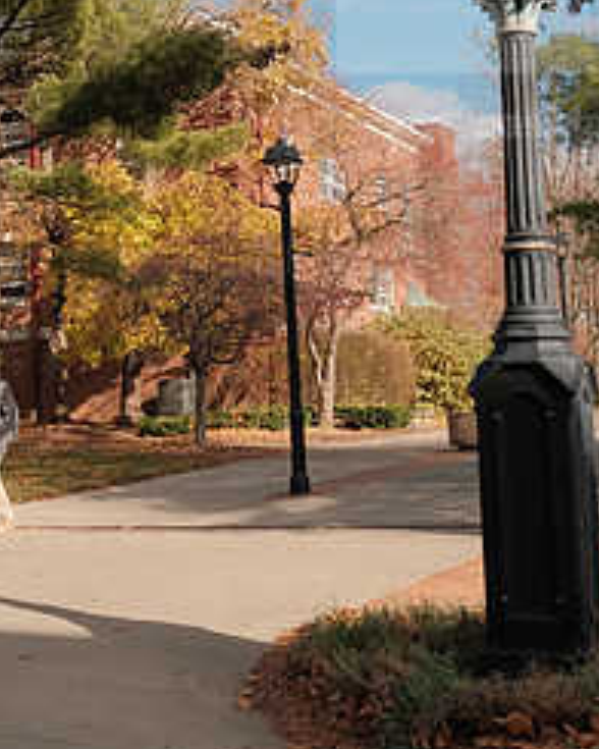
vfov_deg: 30.9
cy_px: 188
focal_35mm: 60
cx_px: 244
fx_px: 1330
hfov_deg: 25.3
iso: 800
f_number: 3.2
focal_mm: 18
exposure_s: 1/5400
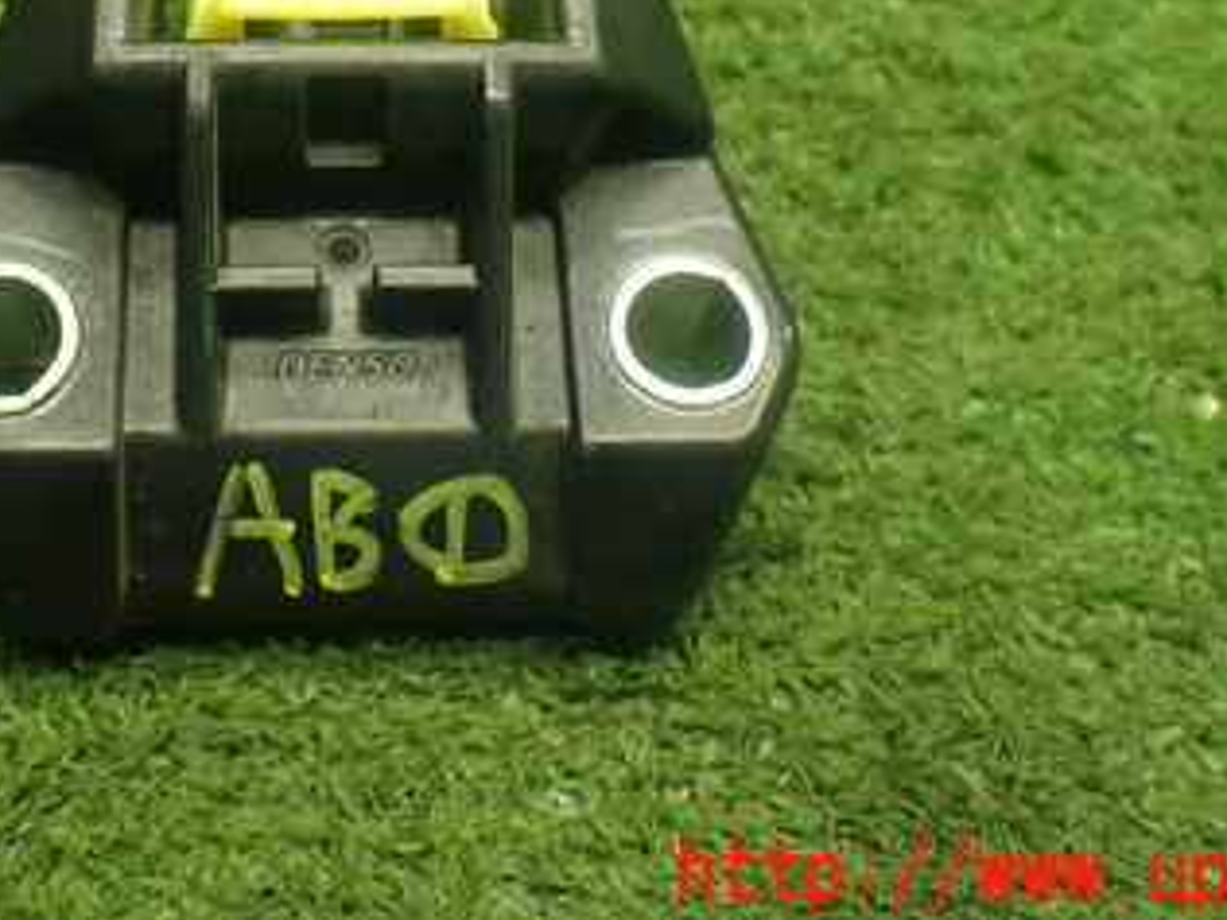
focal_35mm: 57
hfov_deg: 33.4
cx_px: 388
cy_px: 50
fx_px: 2020
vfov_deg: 24.7
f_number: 2.3
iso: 640
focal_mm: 5.4
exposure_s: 1/125
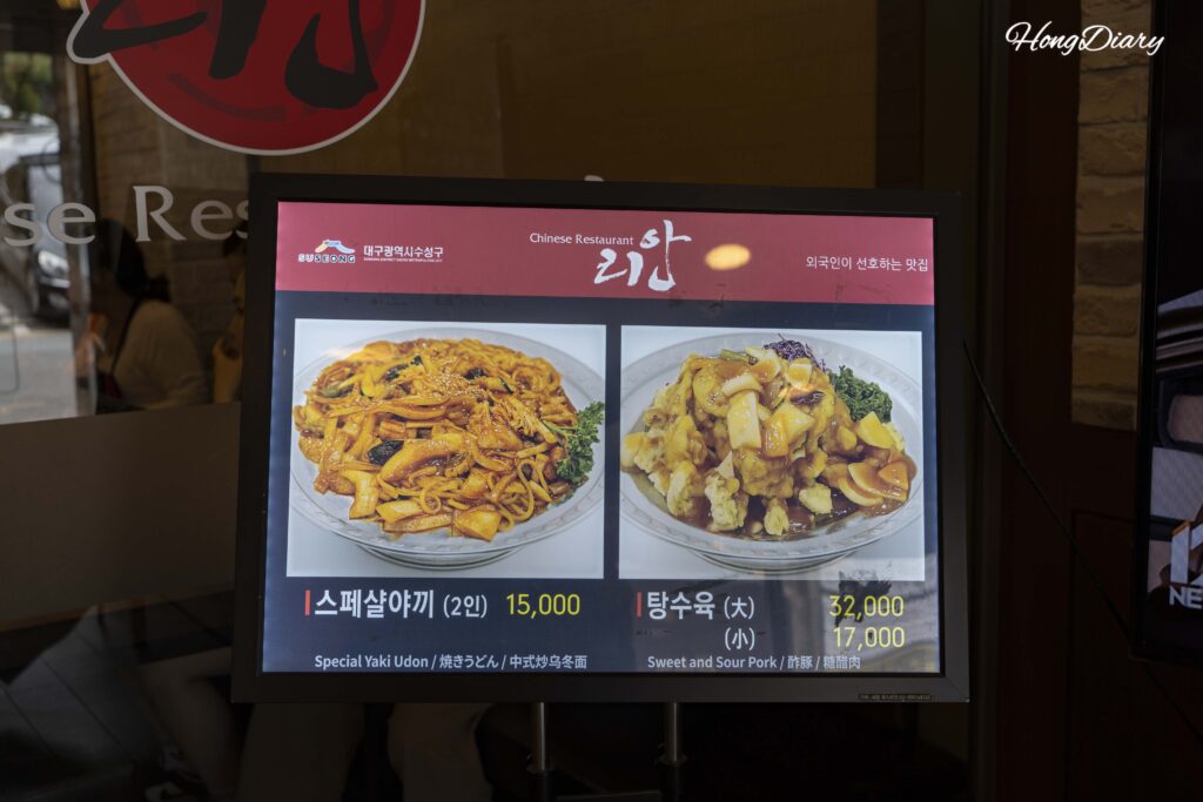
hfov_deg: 55.8
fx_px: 1136
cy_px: 401
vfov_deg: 38.9
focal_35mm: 34
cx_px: 602
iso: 500
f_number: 4.5
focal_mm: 34
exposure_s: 1/160
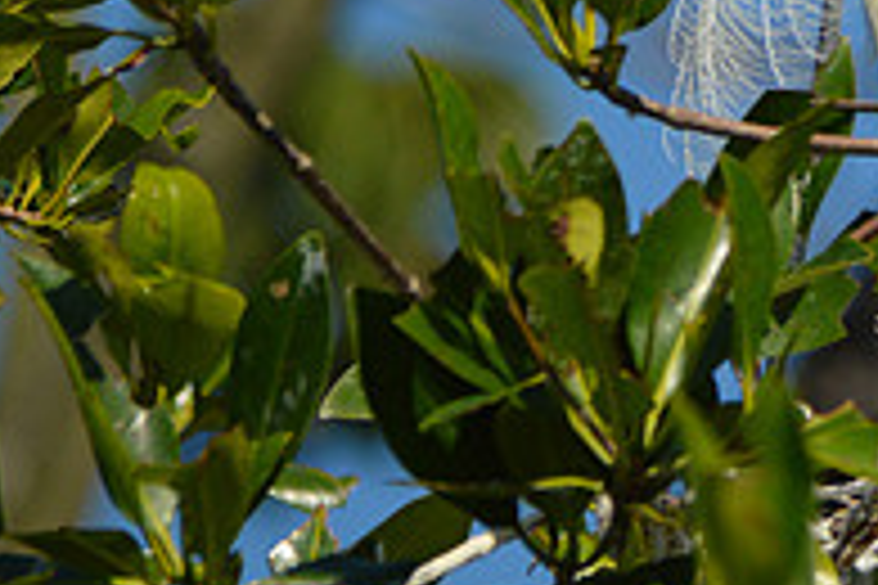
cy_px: -104
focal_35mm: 2230
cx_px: 1076
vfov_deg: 0.6
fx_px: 54383
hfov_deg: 0.9
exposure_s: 1/2000
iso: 360
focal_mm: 500
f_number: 6.3
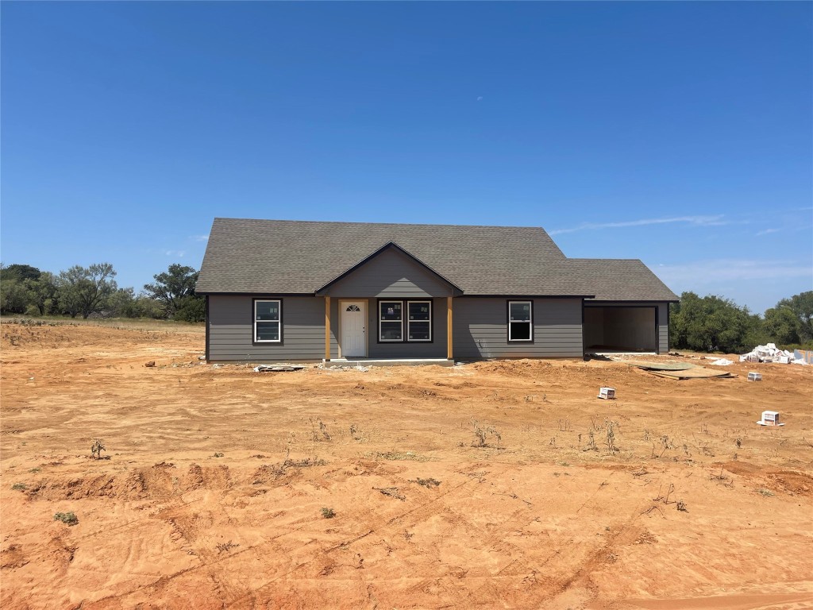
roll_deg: +0.5
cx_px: 406
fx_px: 611
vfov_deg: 53.1
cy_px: 305
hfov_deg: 67.3
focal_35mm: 26
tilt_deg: +1.0
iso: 32
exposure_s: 1/5128
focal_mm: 5.1
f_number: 1.6
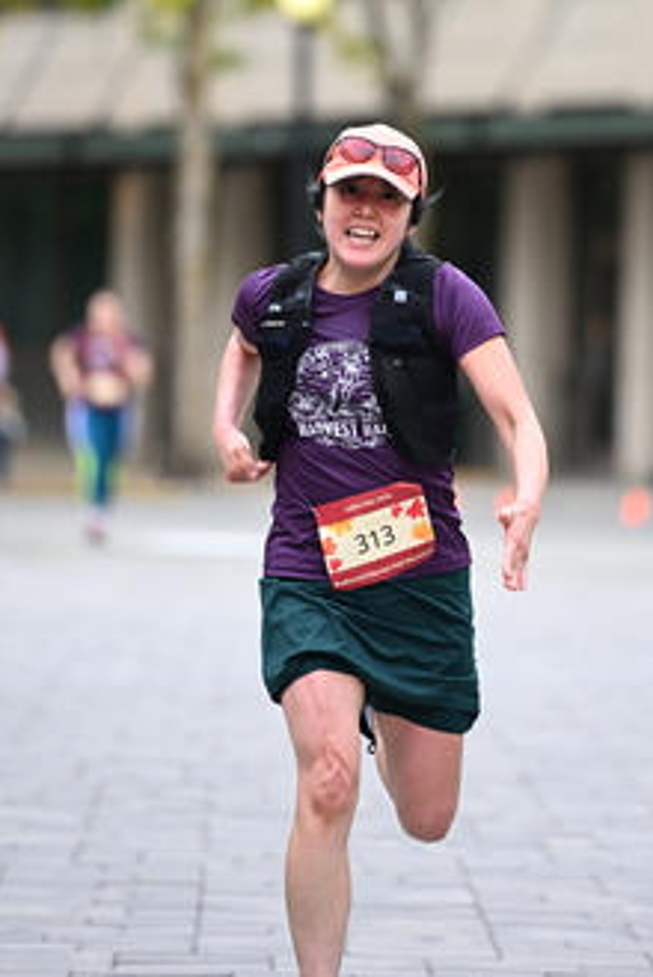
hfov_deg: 4.1
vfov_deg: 6.2
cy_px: 291
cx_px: 420
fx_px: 9068
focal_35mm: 334
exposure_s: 1/2000
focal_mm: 200
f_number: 2.8
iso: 640
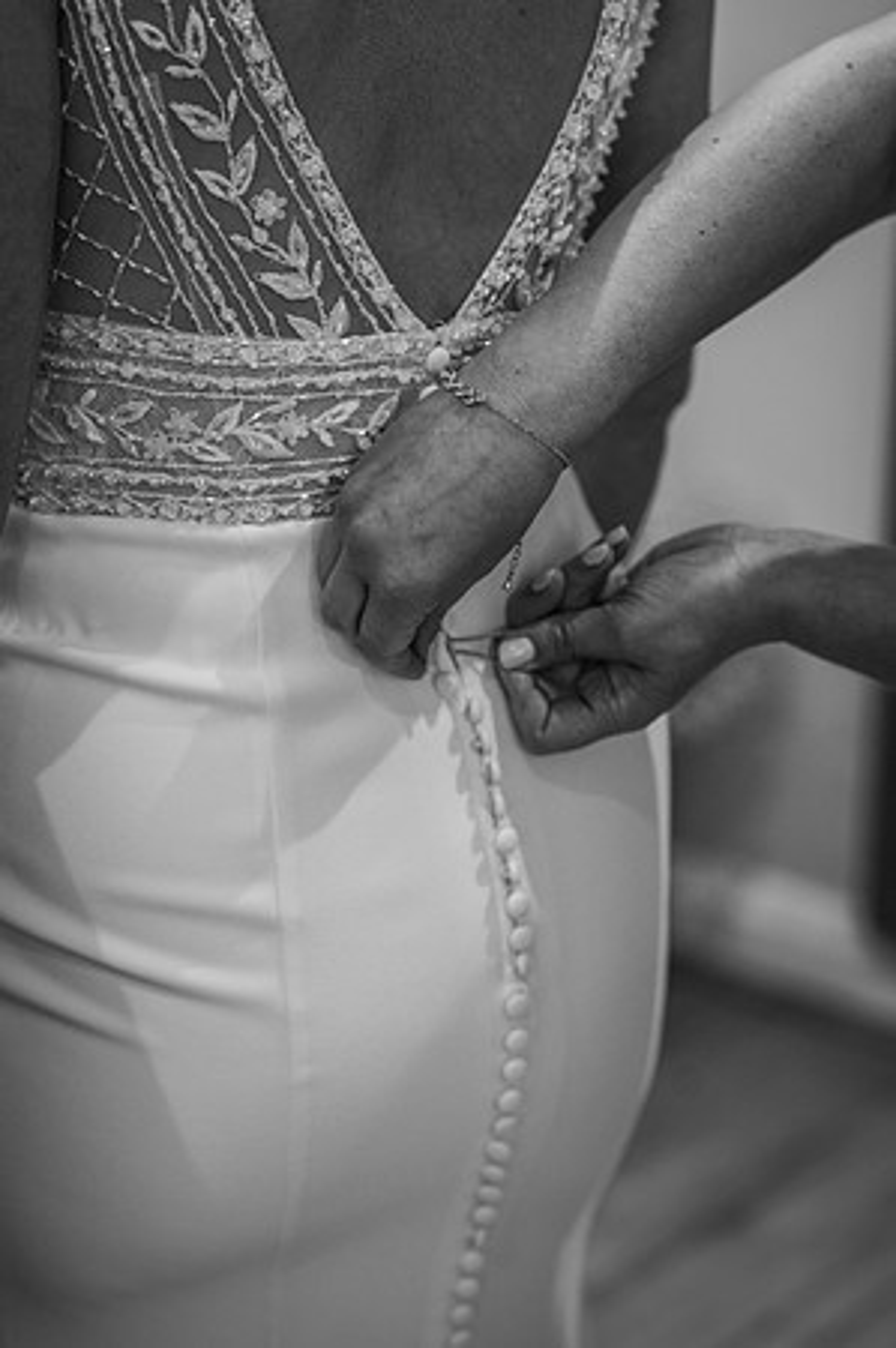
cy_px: 674
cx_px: 448
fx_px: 3180
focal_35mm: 85
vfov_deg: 23.9
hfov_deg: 16.0
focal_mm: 85
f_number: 3.2
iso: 640
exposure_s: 1/200
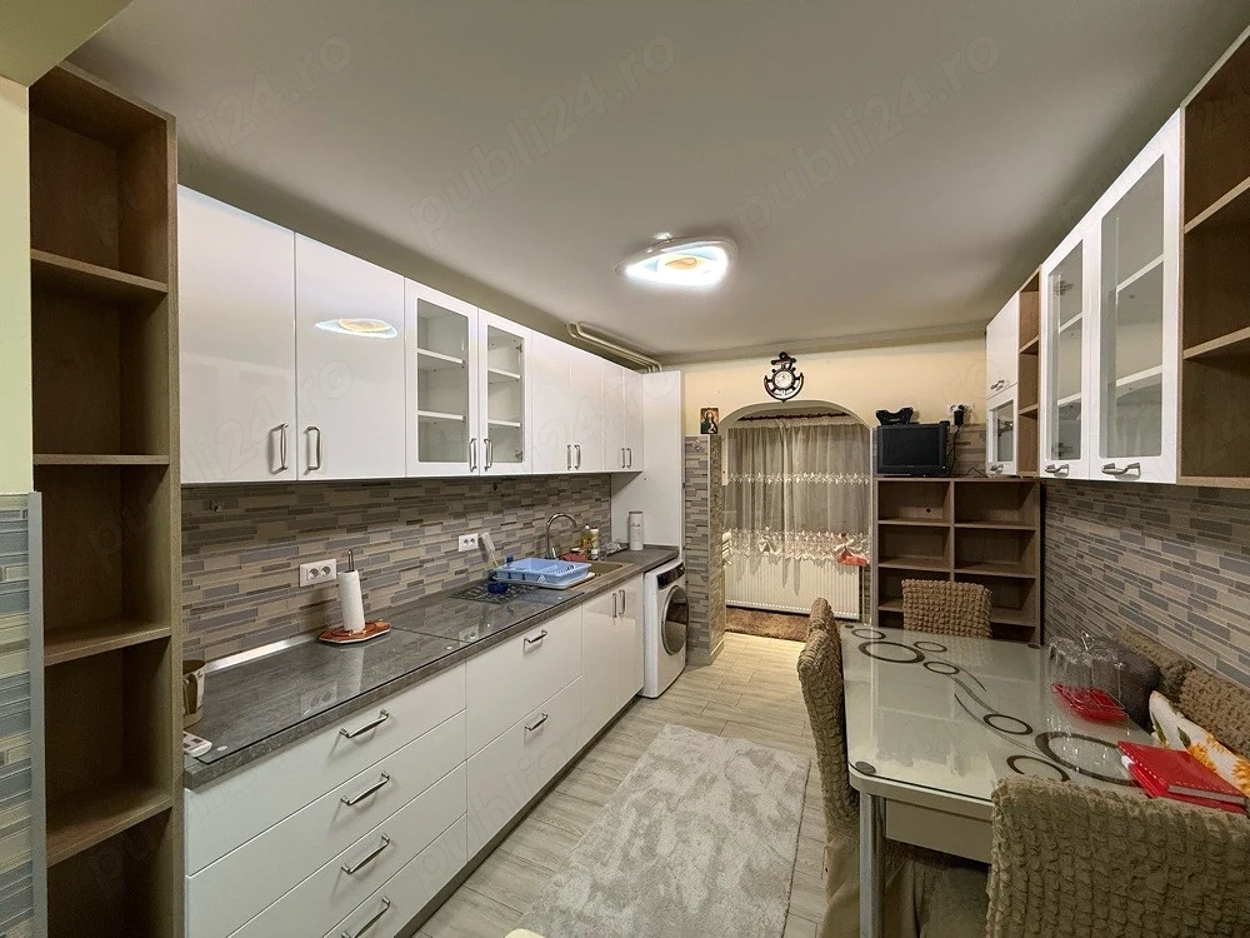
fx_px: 506
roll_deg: -0.1
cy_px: 469
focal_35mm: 14
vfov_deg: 85.7
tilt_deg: +0.5
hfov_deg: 102.1
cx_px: 625
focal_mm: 2.22
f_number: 2.2
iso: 200
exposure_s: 1/50
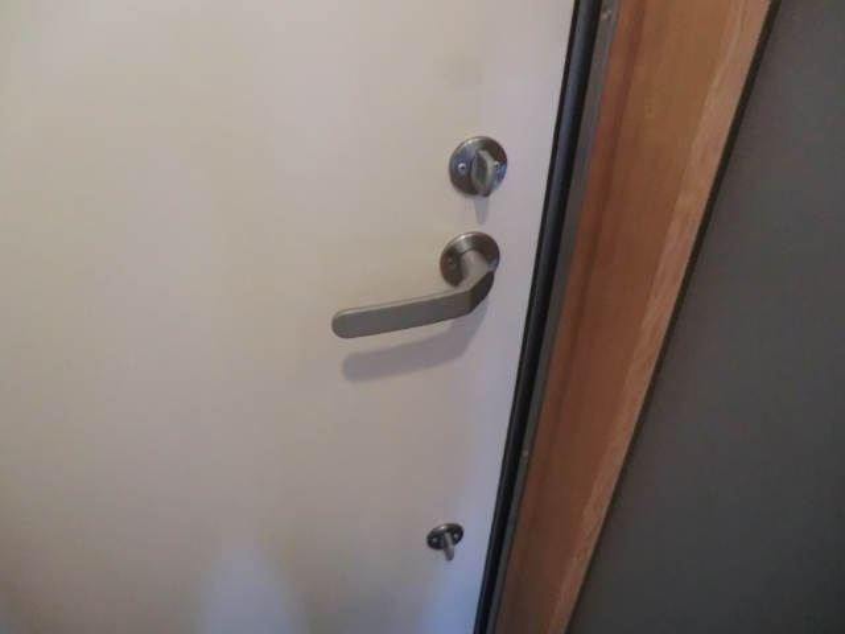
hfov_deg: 71.6
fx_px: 586
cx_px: 422
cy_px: 317
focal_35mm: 24
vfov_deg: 56.8
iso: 800
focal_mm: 4.3
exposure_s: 1/60
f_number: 3.2
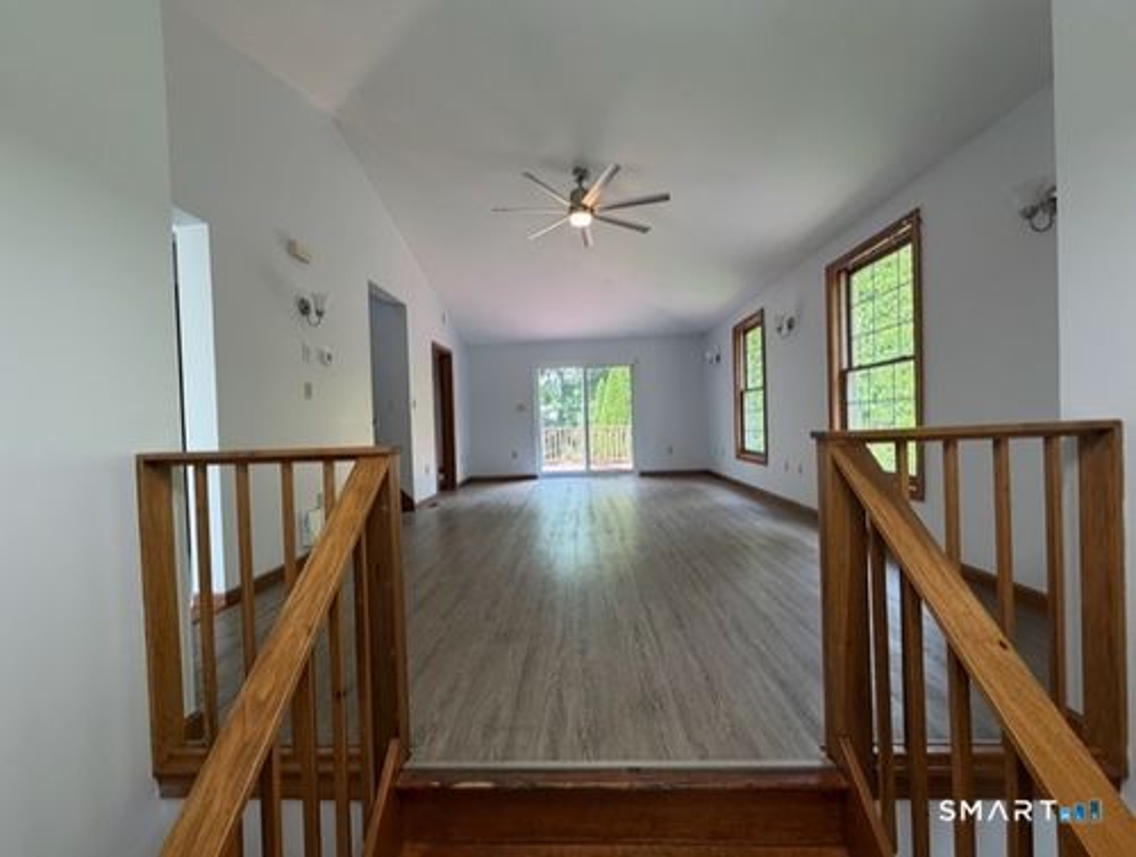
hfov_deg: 102.0
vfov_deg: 85.9
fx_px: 460
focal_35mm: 14
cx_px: 568
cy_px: 428
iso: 200
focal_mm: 2.22
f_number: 2.2
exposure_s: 1/120
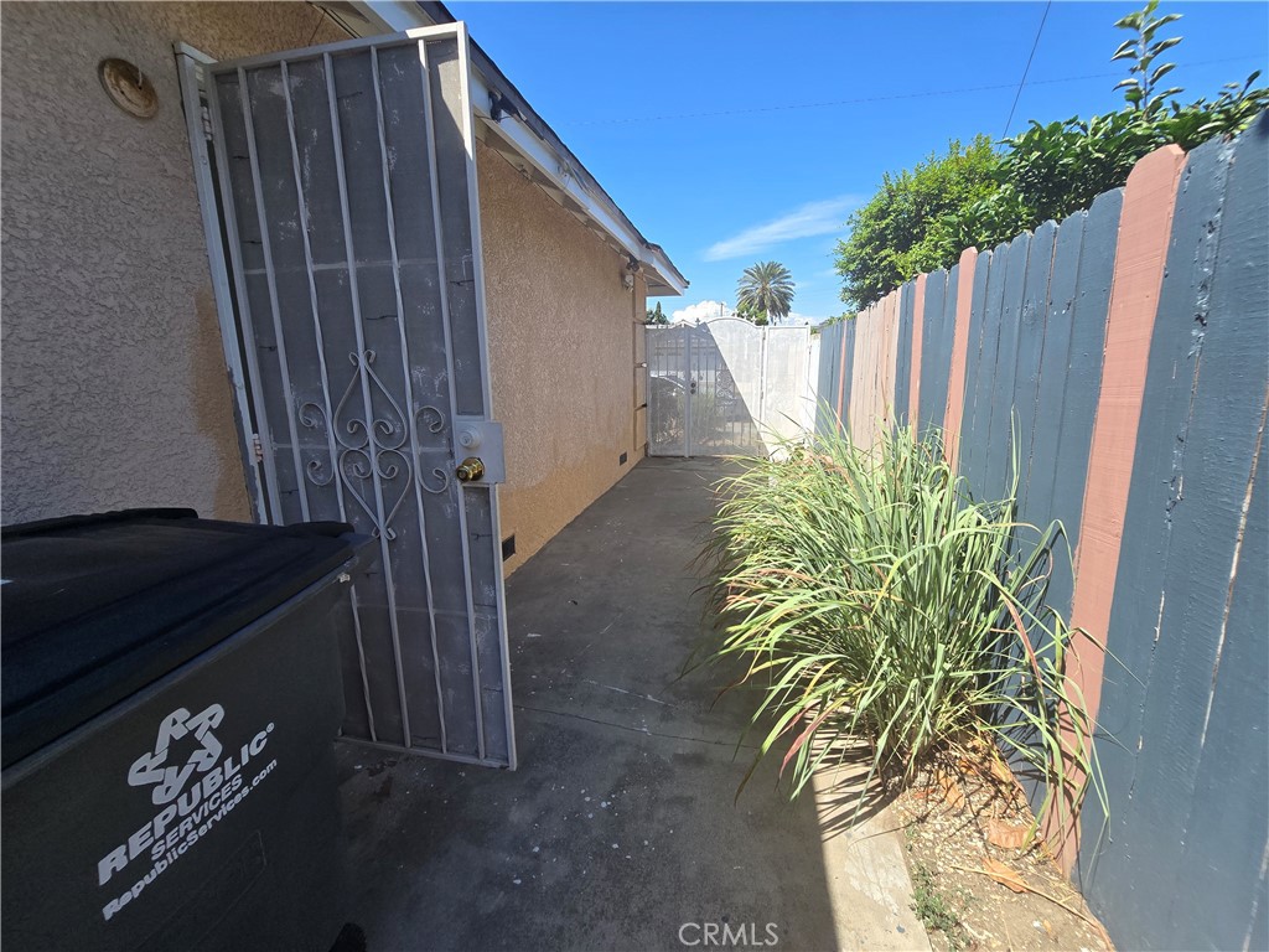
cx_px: 634
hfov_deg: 106.2
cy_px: 476
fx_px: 477
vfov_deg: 89.9
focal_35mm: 13
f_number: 2.2
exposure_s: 1/2000
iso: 80
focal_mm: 2.2
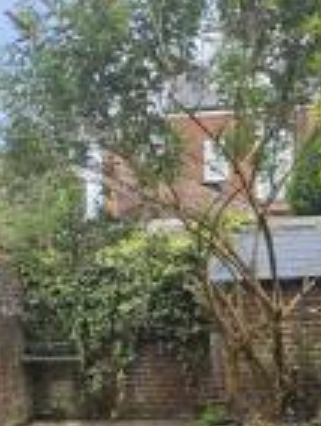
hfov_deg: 36.1
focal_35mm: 40
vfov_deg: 40.9
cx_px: 165
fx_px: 493
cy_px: 424
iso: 32
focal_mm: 2.2
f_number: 1.9
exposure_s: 1/754
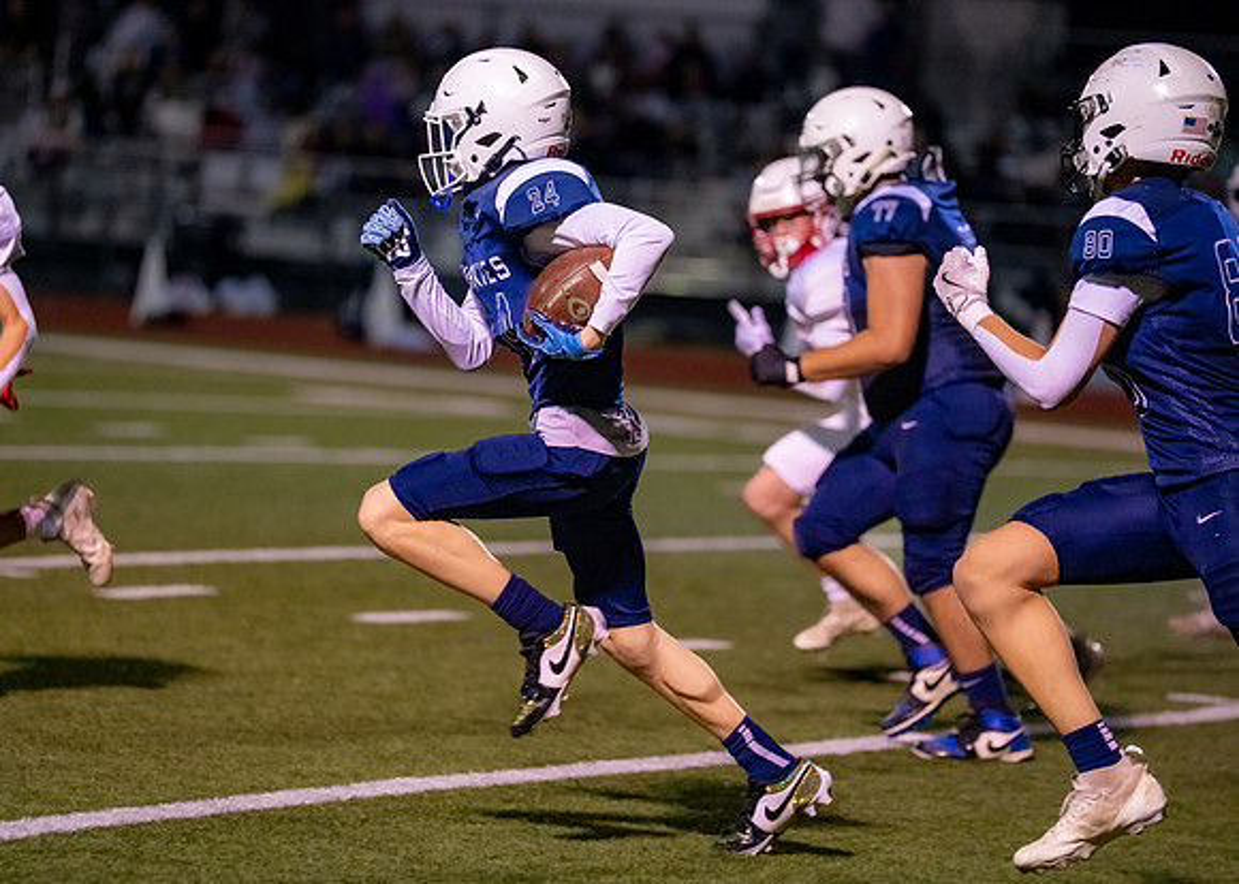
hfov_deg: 10.5
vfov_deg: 7.5
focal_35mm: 192
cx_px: 590
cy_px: 422
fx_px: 6752
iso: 5000
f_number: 2.8
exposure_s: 1/1000
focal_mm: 171
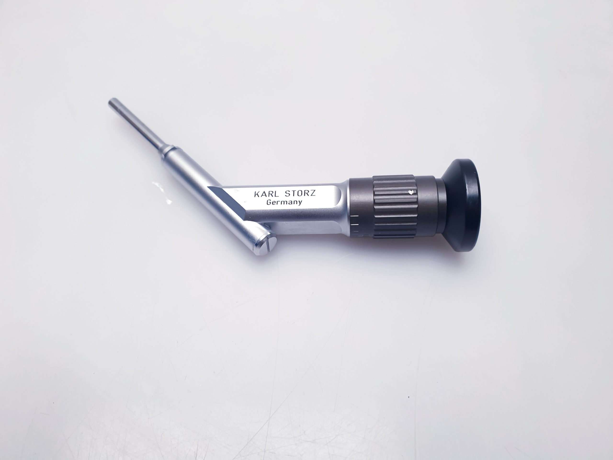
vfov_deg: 53.1
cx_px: 306
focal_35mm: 26
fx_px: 460
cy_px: 230
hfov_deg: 67.3
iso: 80
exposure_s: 1/50
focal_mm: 4.3
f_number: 2.4
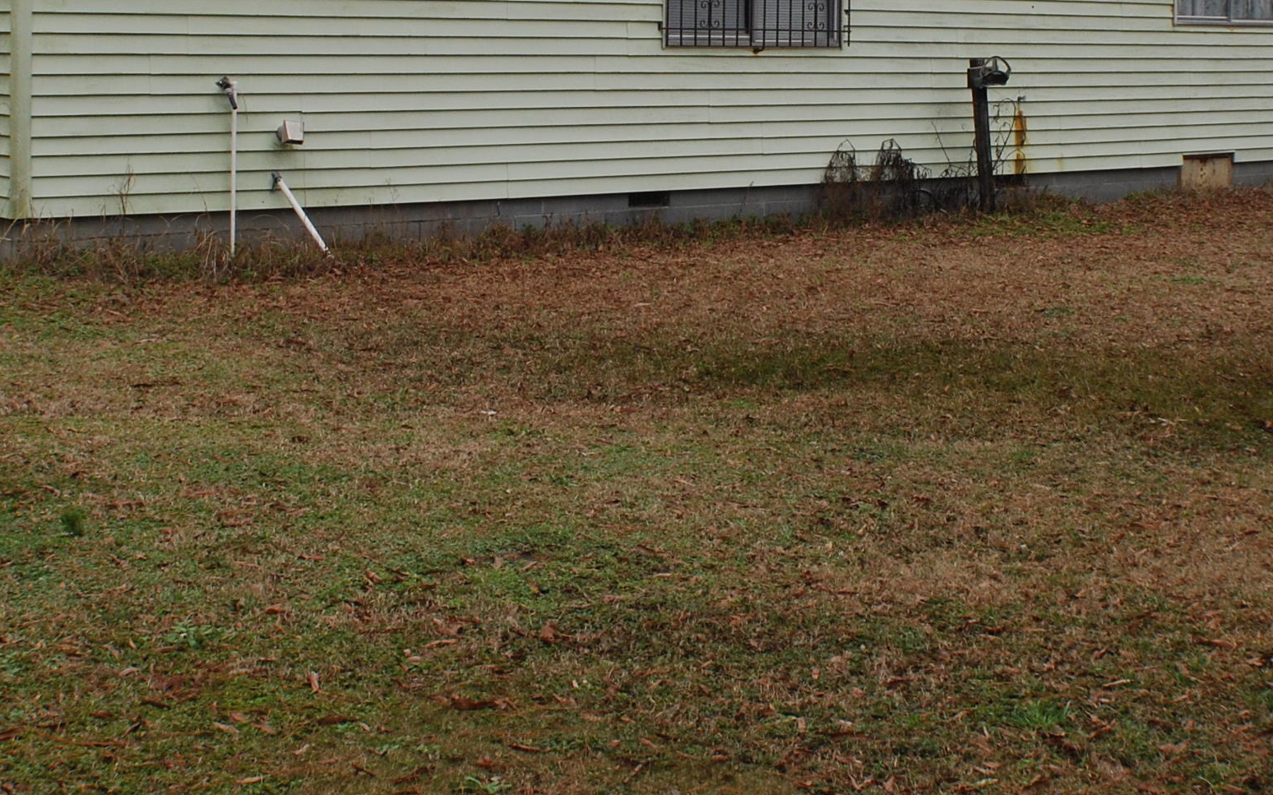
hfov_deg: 24.1
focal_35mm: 86
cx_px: 726
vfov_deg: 15.1
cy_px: 127
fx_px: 2983
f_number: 9
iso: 400
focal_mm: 30
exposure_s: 1/320
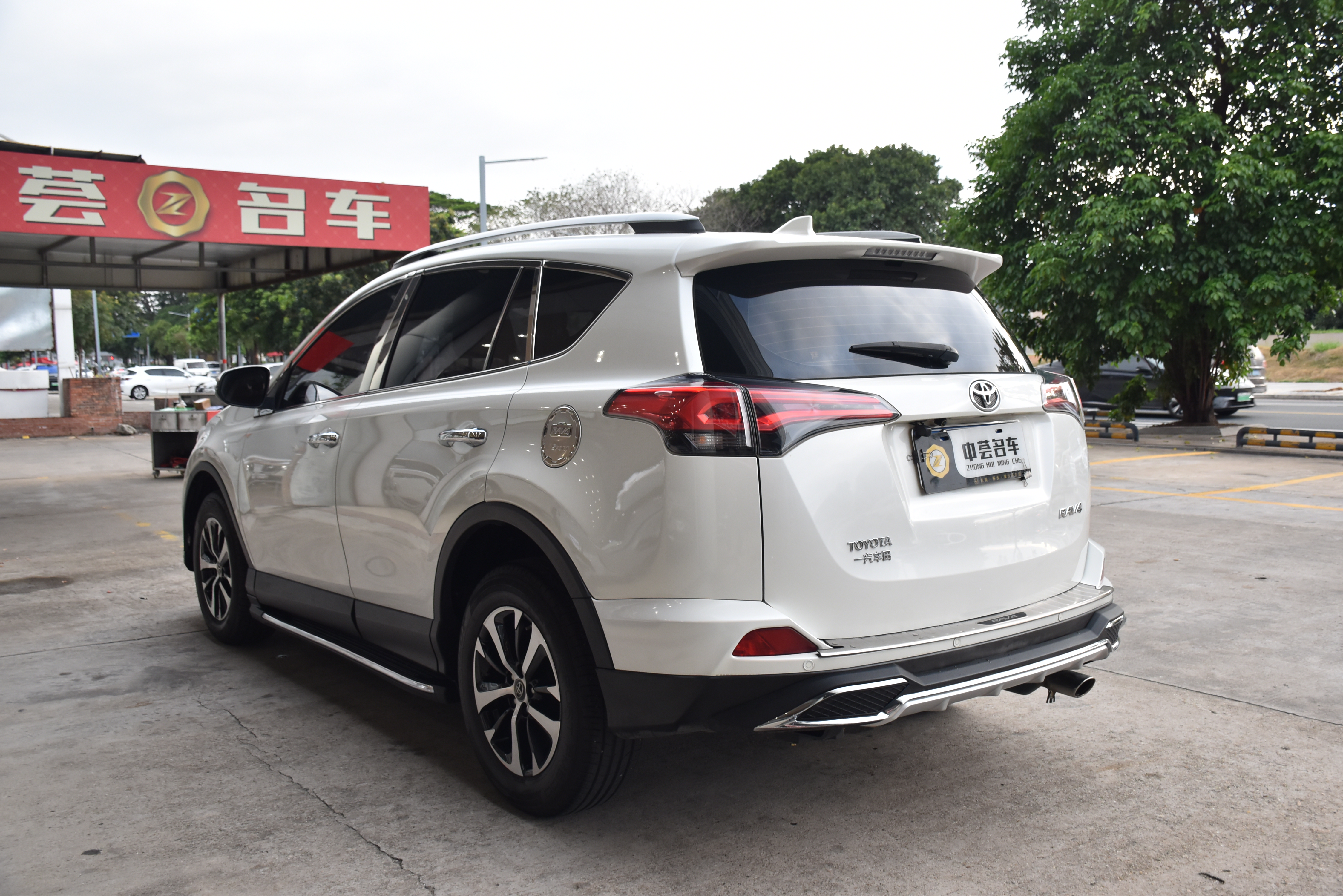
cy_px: 448
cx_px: 672
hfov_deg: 57.2
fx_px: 1231
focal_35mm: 33
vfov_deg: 40.0
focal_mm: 22
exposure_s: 1/125
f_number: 5.6
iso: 400
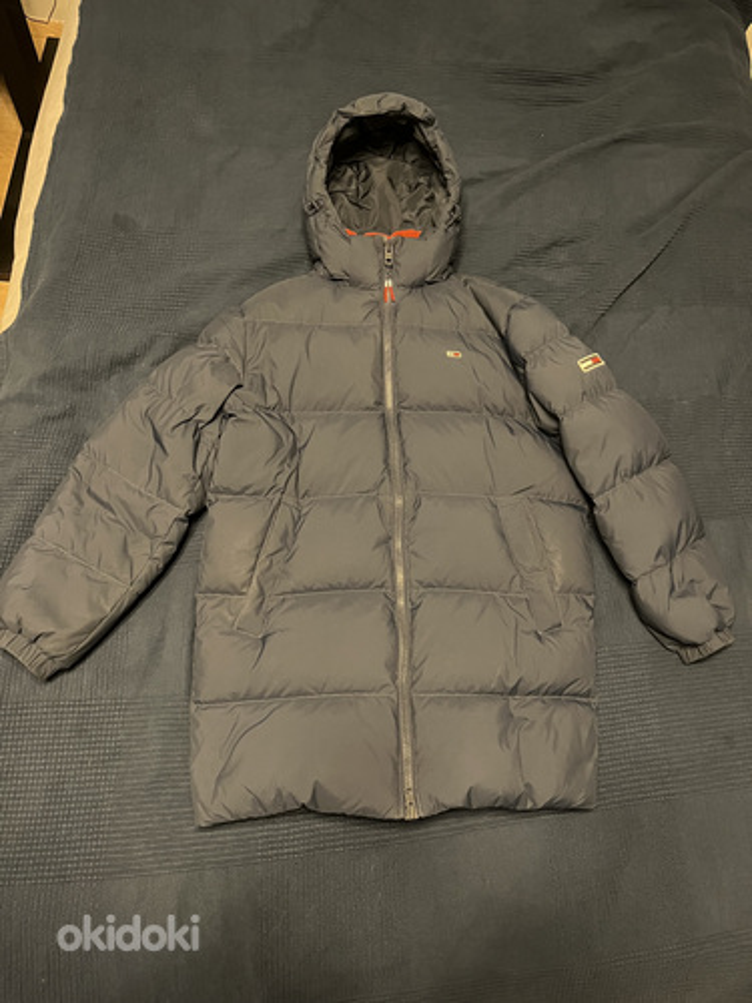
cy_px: 502
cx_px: 376
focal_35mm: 26
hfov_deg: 53.1
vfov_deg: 67.3
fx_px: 753
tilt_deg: -70.7
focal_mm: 5.1
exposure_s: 1/30
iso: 1000
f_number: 1.6
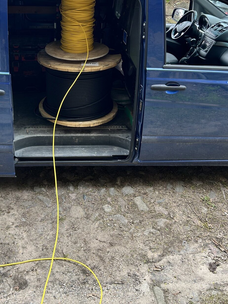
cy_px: 92
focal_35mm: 38
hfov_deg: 37.1
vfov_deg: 47.8
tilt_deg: -17.5
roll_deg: +0.0
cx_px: 68
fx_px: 334
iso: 50
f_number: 1.5
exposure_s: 1/121
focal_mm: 5.7
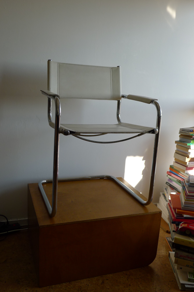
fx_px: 259
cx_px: 97
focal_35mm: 32
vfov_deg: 58.7
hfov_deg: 41.1
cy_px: 146
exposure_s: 1/200
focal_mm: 6.8
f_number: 2.8
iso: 80
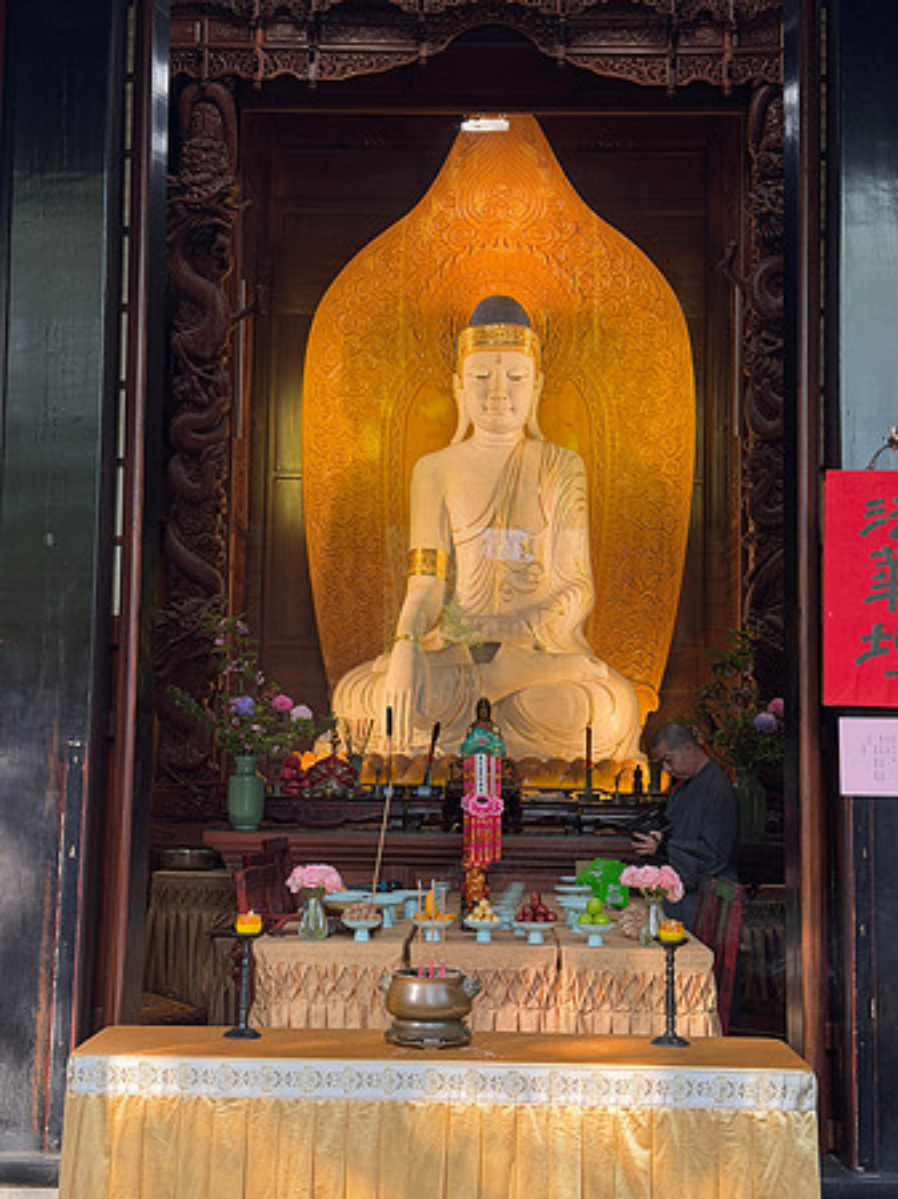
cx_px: 449
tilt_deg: +6.2
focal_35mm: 48
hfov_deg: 30.2
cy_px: 600
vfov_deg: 39.7
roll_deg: -1.4
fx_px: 1662
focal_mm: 6.76
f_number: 1.78
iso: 64
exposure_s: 1/158
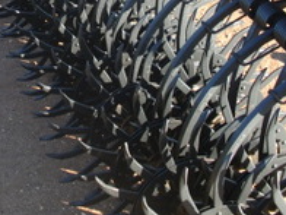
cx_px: 70
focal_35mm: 100
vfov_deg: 14.5
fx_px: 826
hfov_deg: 19.5
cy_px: -6
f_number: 2.8
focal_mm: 6.3
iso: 64
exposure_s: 1/200
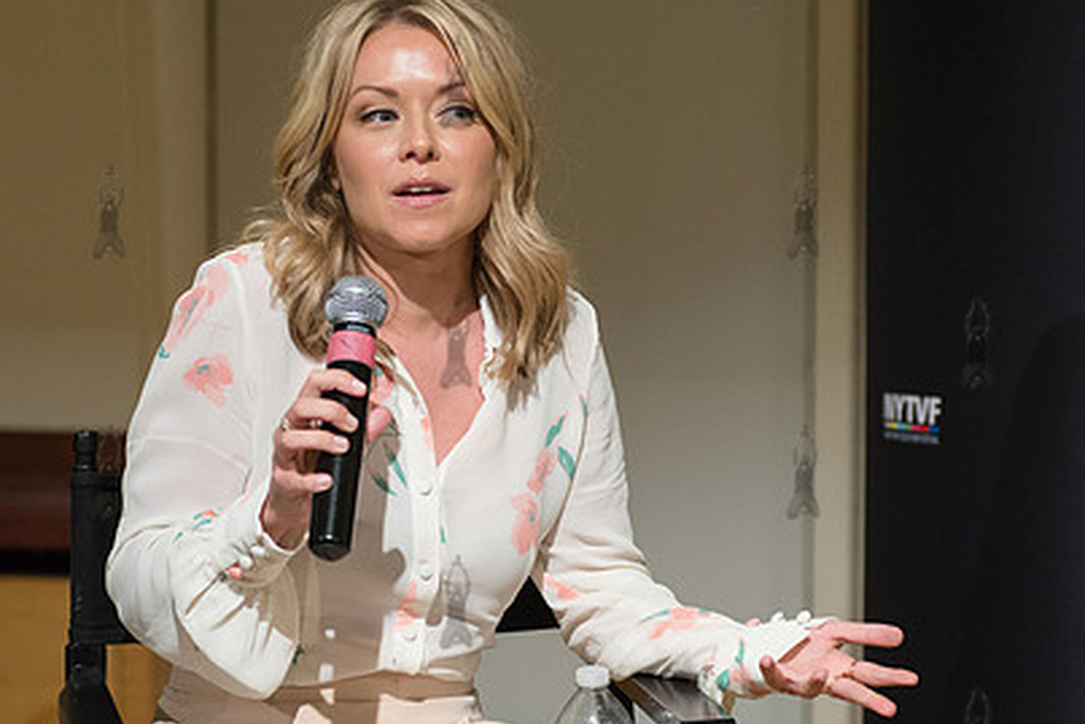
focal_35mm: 115
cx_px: 455
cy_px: 340
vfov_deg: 11.9
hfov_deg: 17.8
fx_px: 3467
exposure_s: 1/500
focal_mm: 80
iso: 2500
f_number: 4
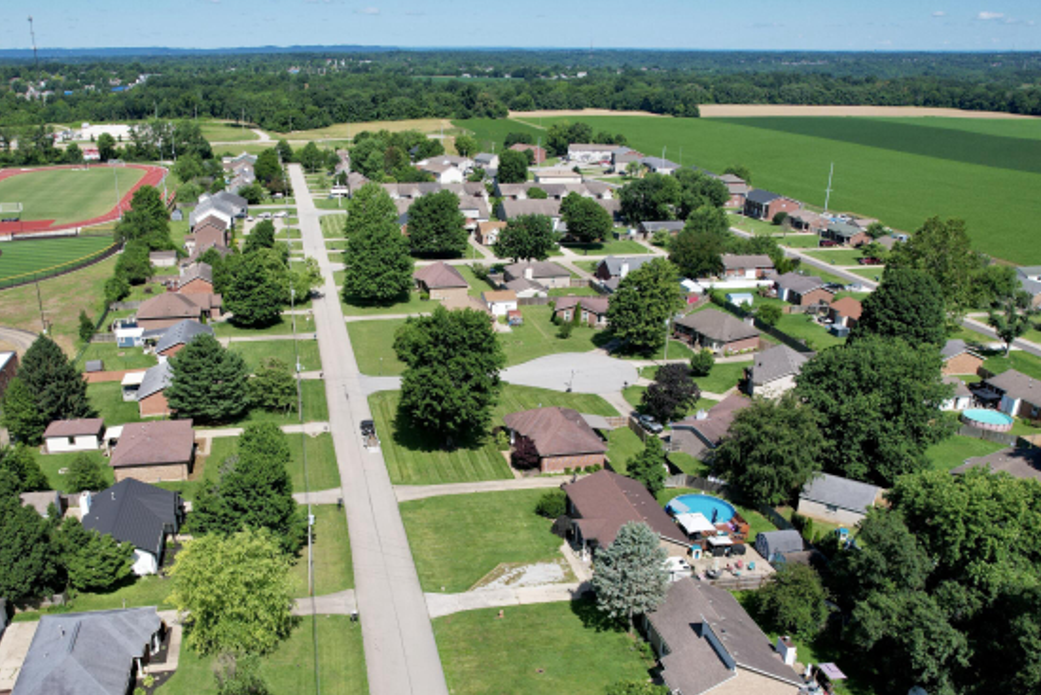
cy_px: 428
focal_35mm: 30
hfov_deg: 61.5
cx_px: 433
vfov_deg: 43.3
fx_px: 868
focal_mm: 8.38
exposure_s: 1/2000
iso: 120
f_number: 2.8
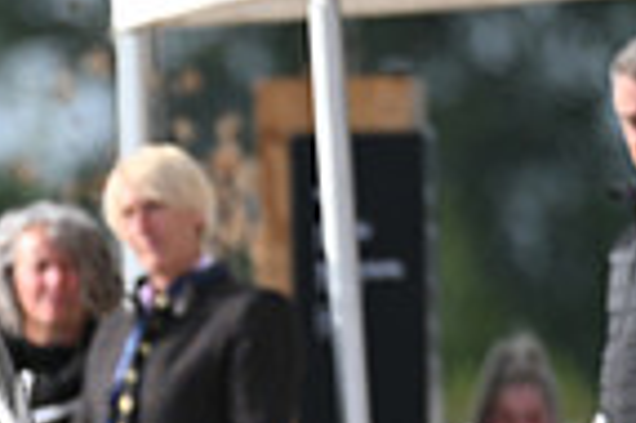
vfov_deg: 0.8
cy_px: 461
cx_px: -467
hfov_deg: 1.3
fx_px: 28728
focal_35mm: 1628
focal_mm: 400
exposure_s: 1/1600
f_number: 5
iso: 500
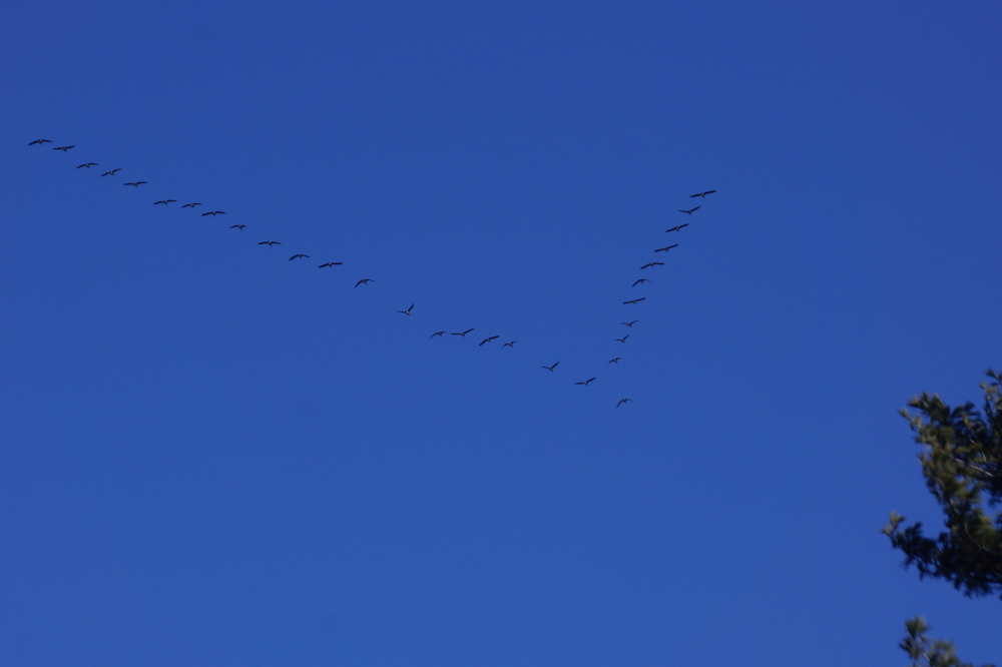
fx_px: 4173
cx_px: 501
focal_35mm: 150
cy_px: 334
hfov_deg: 13.7
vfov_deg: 9.1
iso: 100
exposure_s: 1/200
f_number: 9
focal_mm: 100
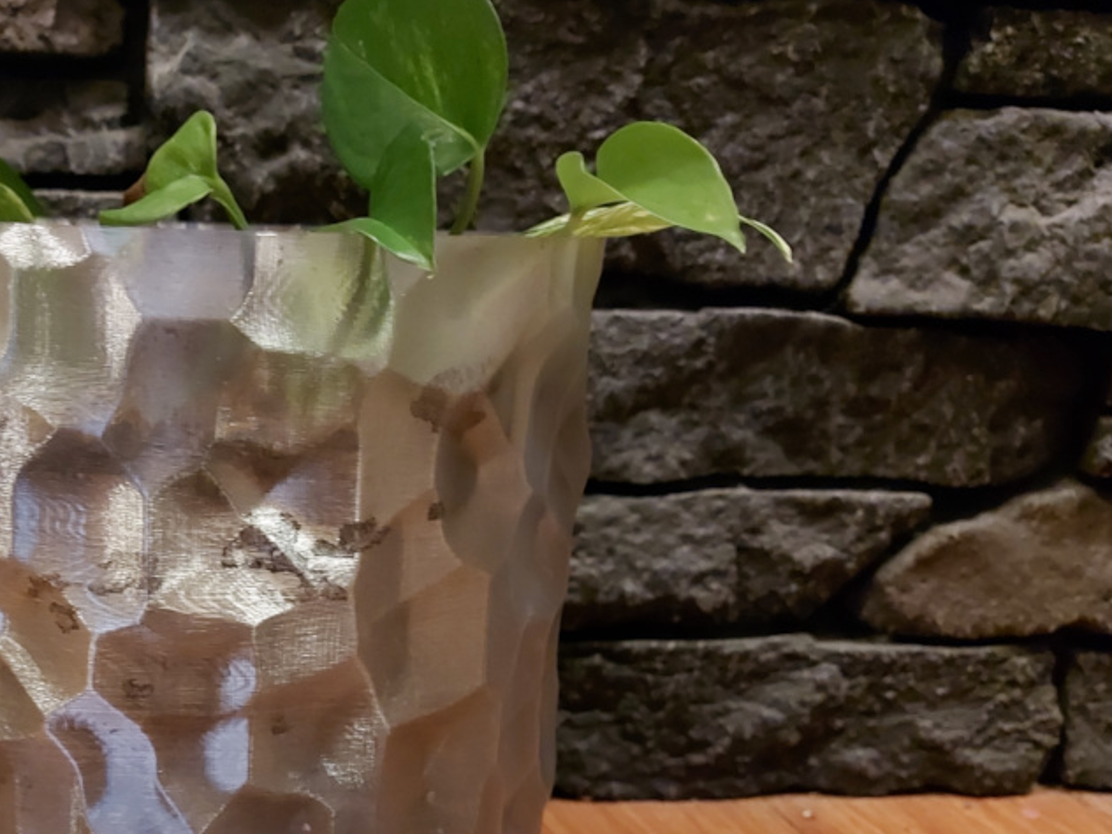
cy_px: 646
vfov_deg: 34.3
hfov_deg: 43.6
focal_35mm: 41
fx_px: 1317
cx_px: 220
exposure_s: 1/15
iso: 1250
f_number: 1.8
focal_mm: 5.23
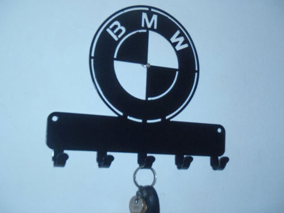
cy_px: 106
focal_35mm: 49
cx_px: 142
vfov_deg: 29.7
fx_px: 402
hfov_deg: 38.9
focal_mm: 8.8
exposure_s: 1/50
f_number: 4.9
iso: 400
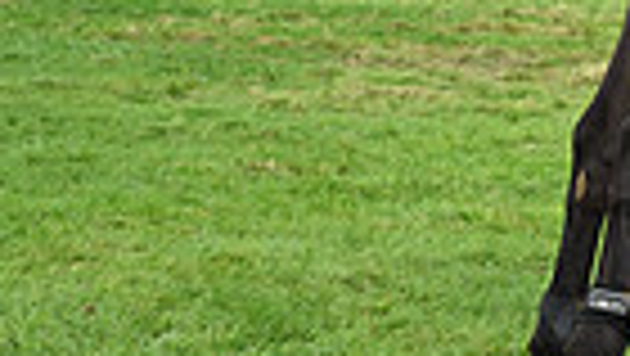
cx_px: 1192
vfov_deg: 5.1
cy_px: -259
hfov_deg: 8.7
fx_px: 3929
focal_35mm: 235
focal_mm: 54
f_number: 4.5
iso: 640
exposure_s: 1/1250
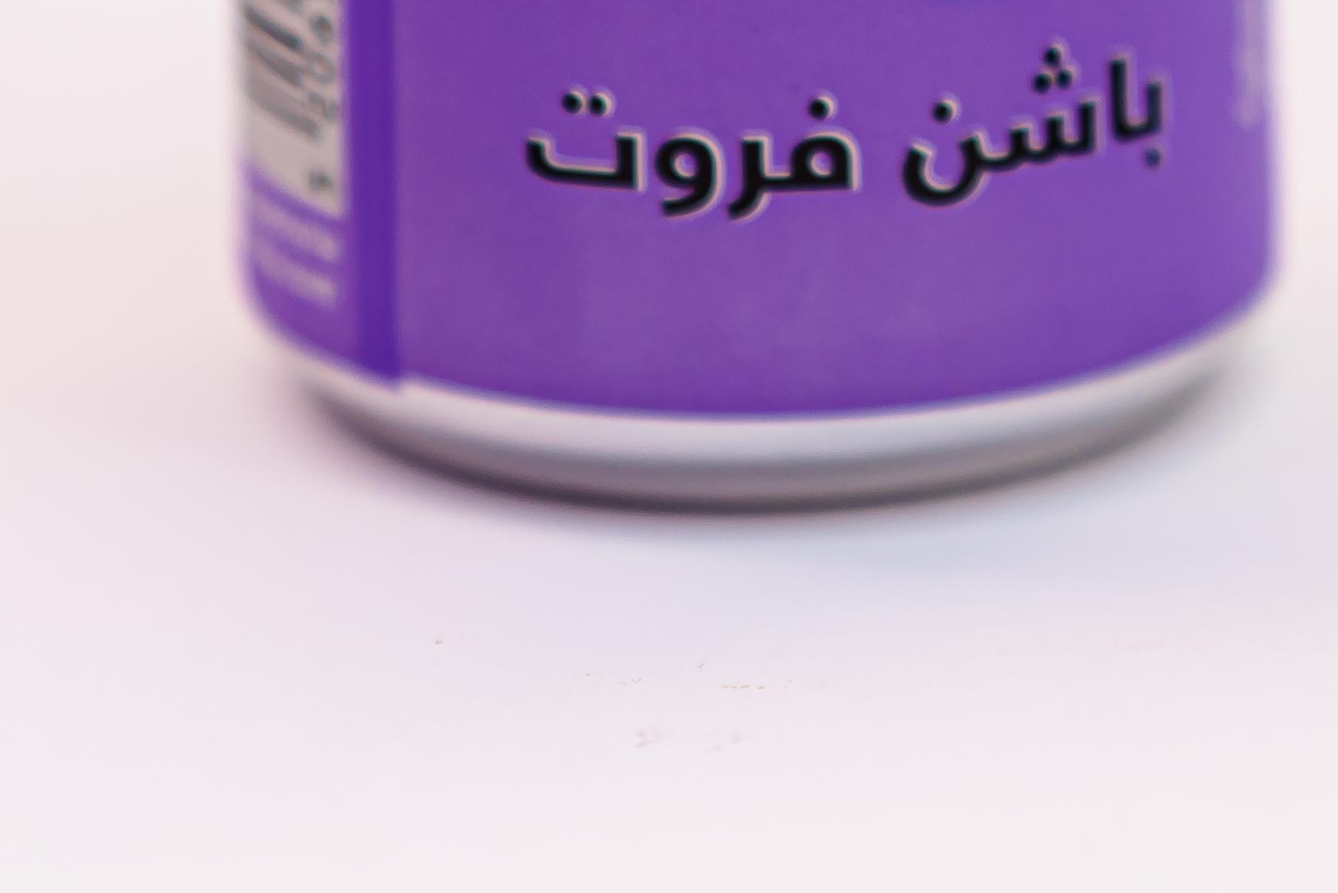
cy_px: -971
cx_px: 756
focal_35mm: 378
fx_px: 14052
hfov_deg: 5.5
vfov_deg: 3.6
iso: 100
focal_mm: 85
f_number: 2.2
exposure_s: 1/250
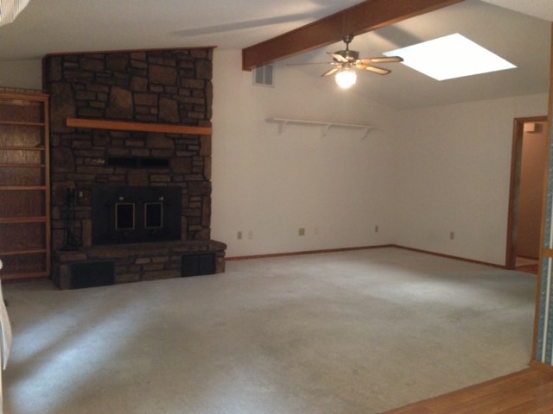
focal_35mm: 33
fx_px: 527
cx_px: 276
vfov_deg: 42.9
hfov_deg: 55.4
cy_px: 207
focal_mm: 4.13
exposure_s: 1/20
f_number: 2.4
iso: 320
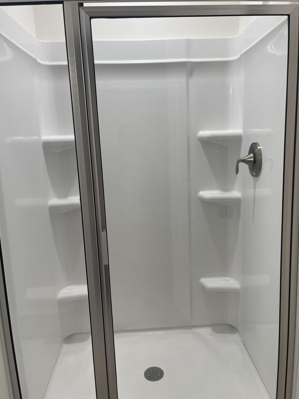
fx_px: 299
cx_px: 153
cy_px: 193
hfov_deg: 53.1
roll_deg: +2.9
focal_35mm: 26
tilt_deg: -8.5
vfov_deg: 67.3
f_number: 1.6
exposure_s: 1/120
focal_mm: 5.1
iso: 80
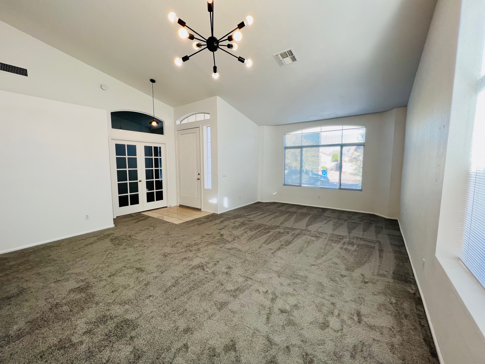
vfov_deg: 89.9
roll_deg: -0.1
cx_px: 242
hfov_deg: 106.2
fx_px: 182
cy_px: 182
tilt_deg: -6.2
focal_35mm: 13
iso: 50
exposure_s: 1/120
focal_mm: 1.57
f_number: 1.8
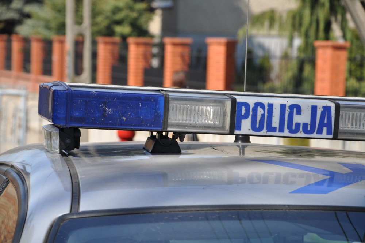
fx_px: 1595
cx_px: 182
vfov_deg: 8.7
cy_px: 122
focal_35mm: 158
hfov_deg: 13.1
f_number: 9
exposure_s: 1/320
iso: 200
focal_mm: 105
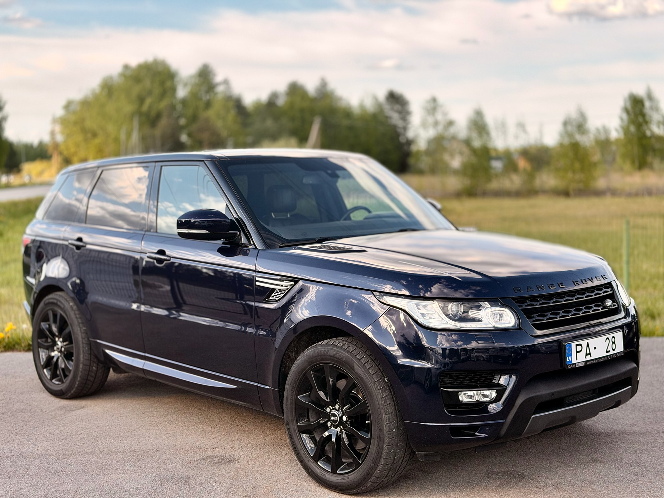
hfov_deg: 39.7
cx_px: 332
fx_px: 921
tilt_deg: -5.9
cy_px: 249
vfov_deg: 30.3
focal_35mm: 48
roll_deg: +1.7
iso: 100
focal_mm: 6.76
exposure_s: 1/1715
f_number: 1.78
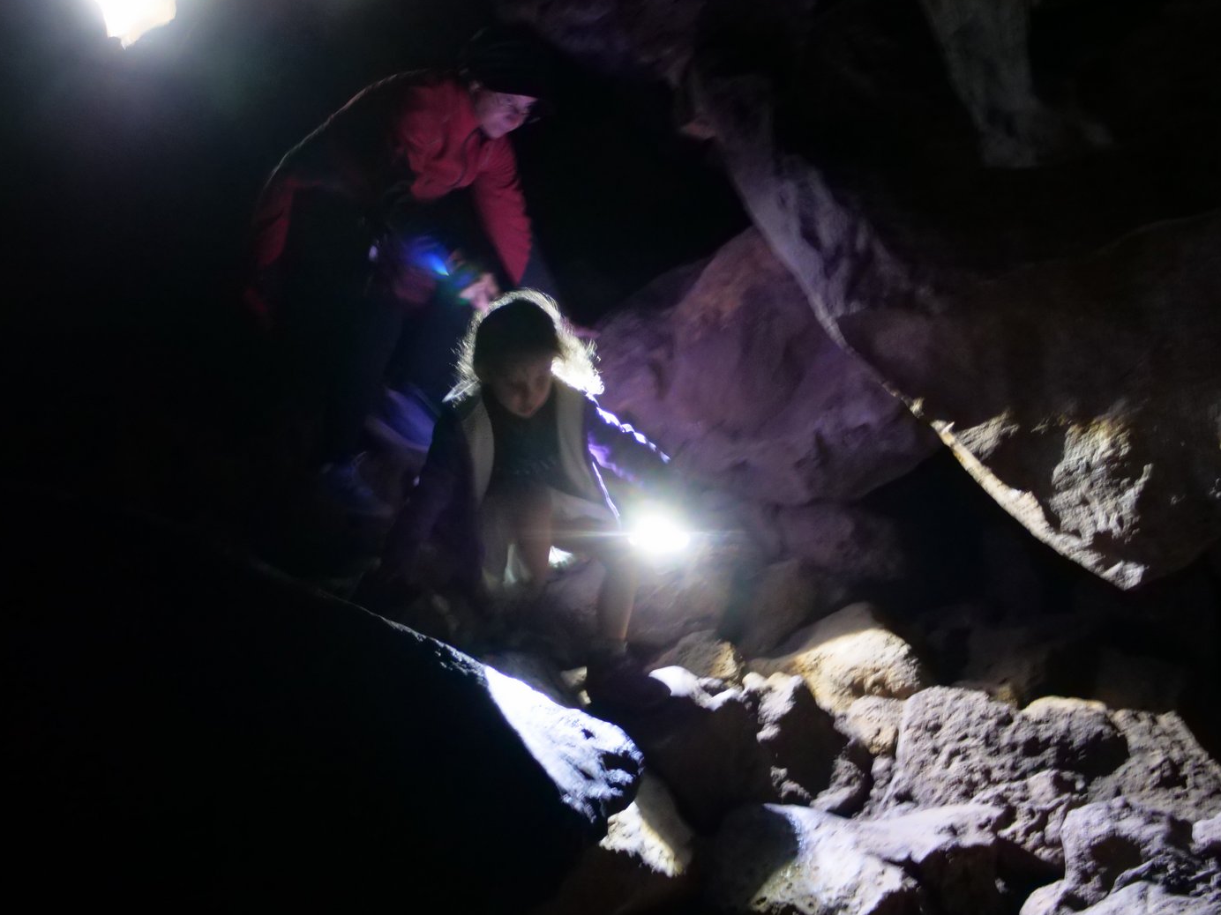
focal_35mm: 37
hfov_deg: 50.1
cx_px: 559
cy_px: 418
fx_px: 1305
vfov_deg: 38.6
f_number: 3.7
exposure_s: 1/6
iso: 3200
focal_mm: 16
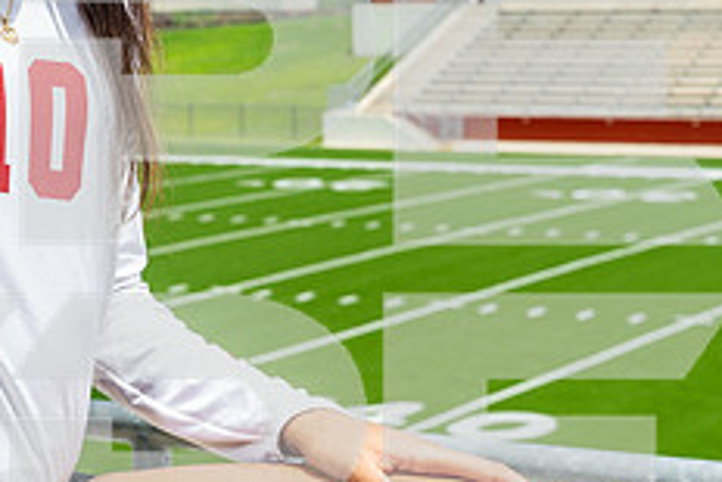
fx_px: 2408
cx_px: -40
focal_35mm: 120
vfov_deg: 11.4
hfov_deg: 16.6
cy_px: 82
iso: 100
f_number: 8
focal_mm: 48
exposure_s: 1/125
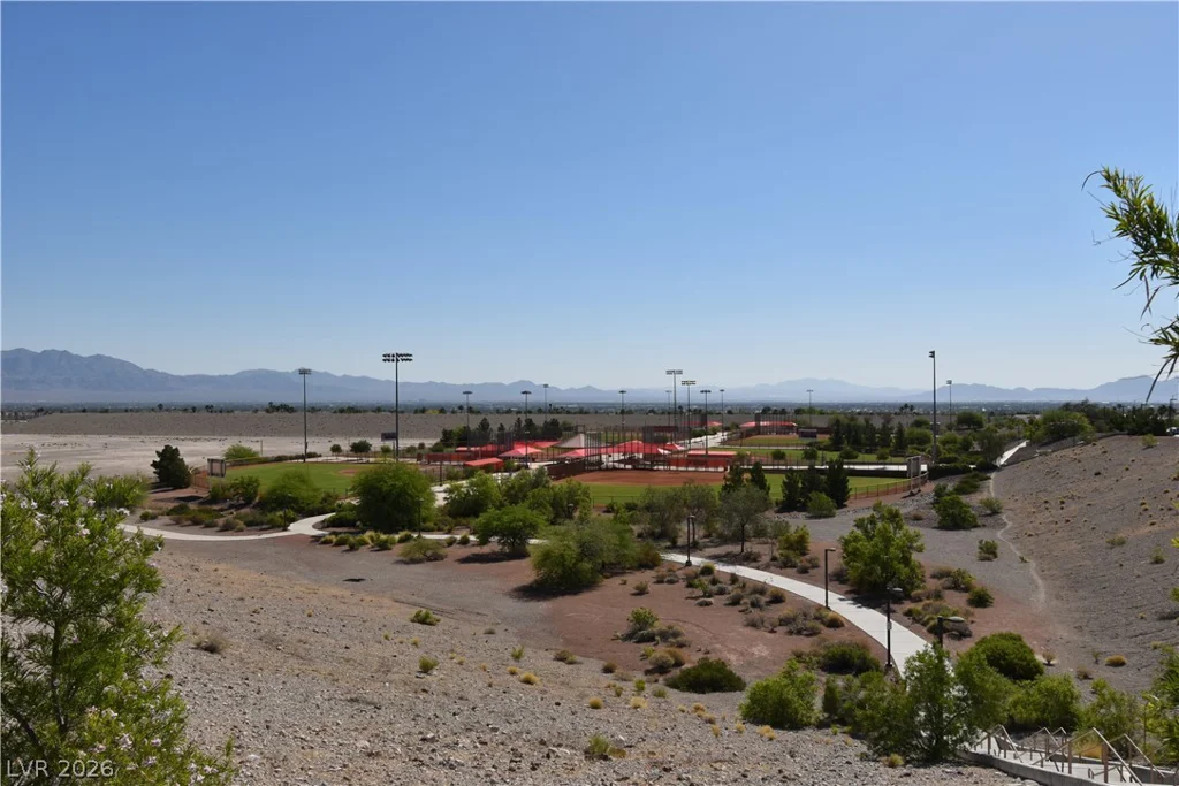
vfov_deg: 43.6
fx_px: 983
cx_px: 590
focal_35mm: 30
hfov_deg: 61.9
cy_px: 393
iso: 200
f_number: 11
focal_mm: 20
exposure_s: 1/500
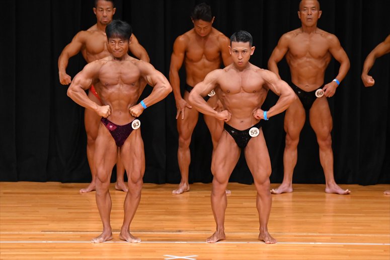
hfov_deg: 7.2
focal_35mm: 285
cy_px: 130
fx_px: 3086
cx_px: 195
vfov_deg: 4.8
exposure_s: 1/400
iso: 4000
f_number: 5.6
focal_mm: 190
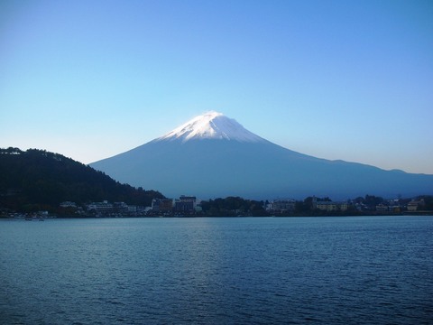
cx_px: 216
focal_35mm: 46
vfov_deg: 31.5
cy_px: 162
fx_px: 575
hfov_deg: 41.2
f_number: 3.5
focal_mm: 7.7
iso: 50
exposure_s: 1/306
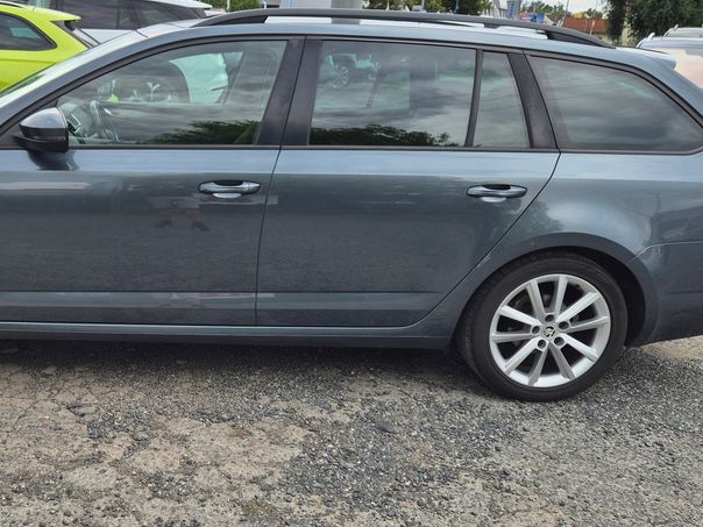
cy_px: 264
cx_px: 205
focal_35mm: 39
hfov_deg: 46.7
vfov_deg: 36.8
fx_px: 792
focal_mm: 5.4
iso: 25
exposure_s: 1/282
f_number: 1.8
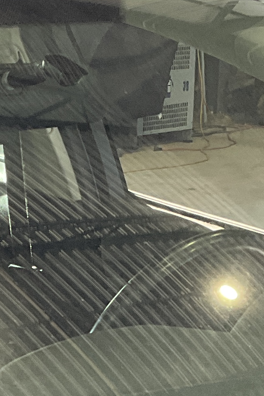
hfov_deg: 11.0
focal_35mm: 124
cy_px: 411
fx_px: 1364
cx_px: 56
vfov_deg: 16.1
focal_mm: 3
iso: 64
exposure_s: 1/81
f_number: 1.8
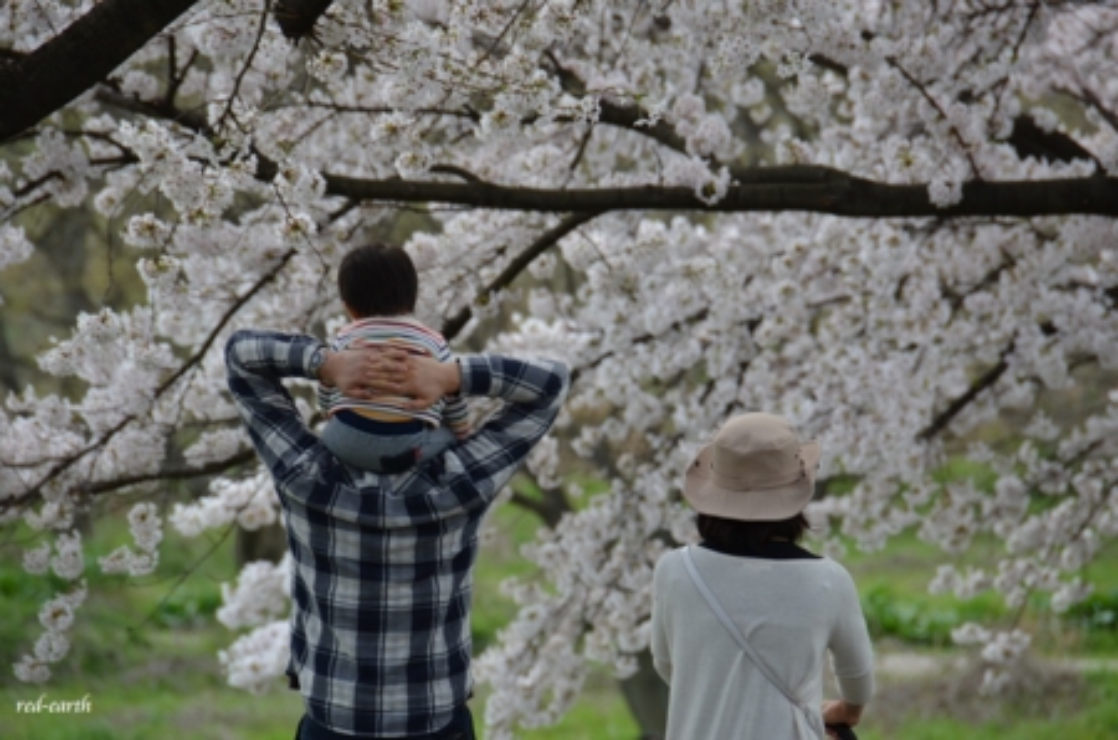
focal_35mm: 300
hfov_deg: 6.9
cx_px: 559
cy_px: 370
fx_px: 9297
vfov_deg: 4.6
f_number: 6.3
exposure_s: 1/100
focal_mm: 200
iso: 100
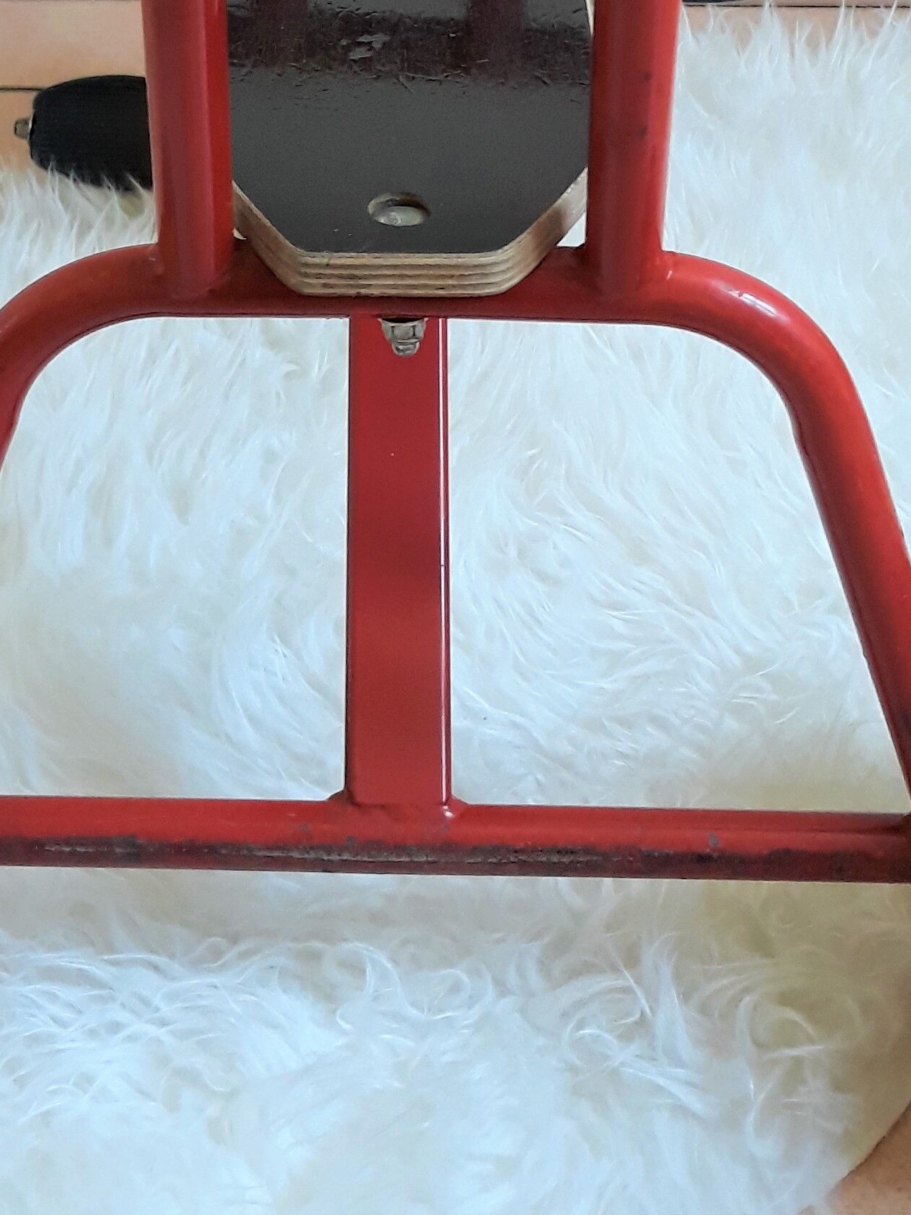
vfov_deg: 28.6
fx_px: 2316
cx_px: 367
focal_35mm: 66
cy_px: 204
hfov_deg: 22.2
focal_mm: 3.71
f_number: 1.7
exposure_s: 1/50
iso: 125
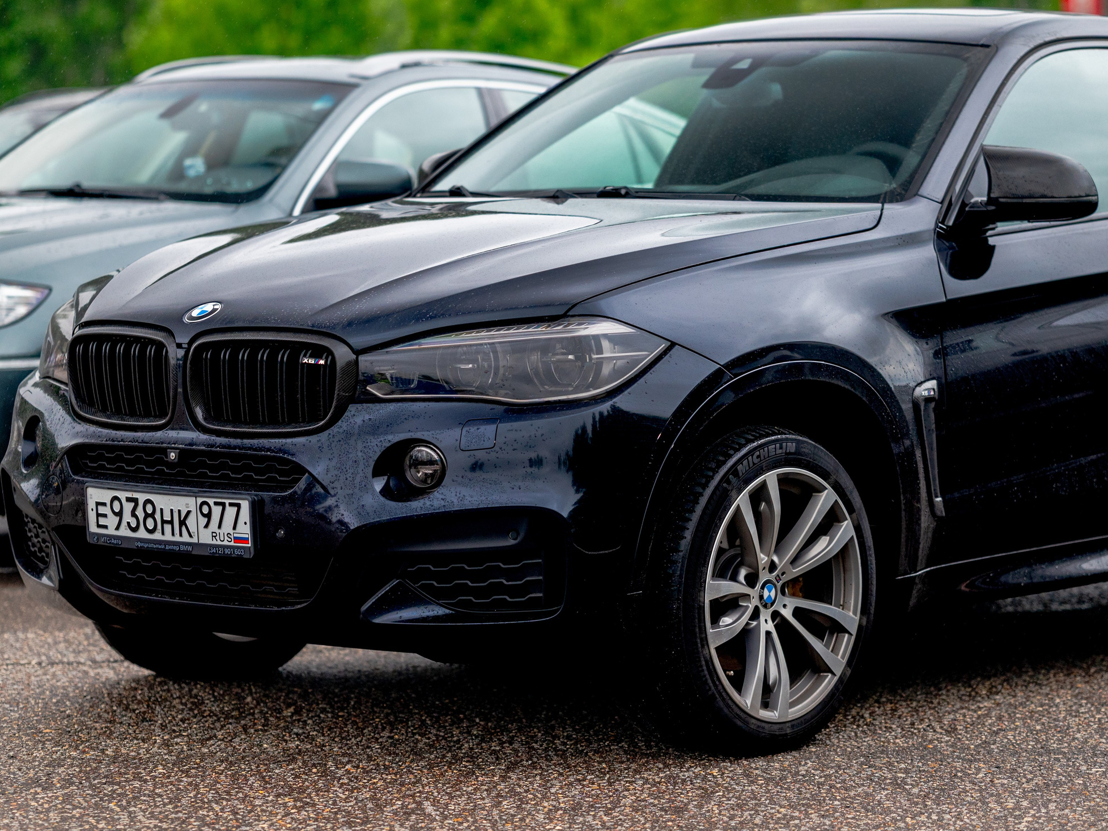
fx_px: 3586
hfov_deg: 17.6
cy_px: 365
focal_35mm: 112
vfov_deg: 13.2
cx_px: 565
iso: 500
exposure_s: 1/400
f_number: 2
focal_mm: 85
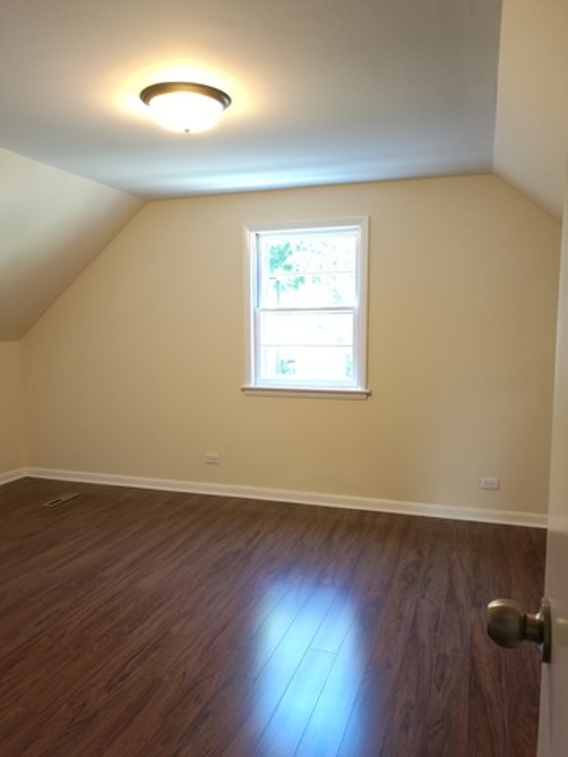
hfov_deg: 51.4
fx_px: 591
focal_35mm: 27
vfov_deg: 65.3
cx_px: 284
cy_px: 378
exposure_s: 1/30
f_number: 2
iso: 160
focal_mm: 4.04
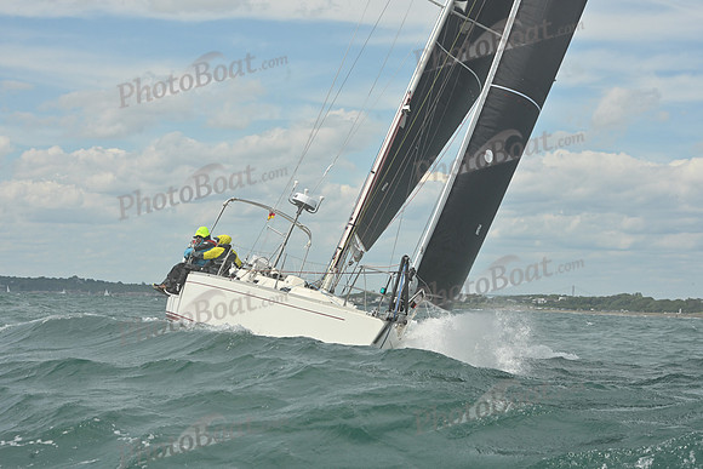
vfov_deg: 13.7
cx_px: 352
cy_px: 234
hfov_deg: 20.4
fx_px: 1953
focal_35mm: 100
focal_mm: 100
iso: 320
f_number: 13
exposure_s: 1/1250
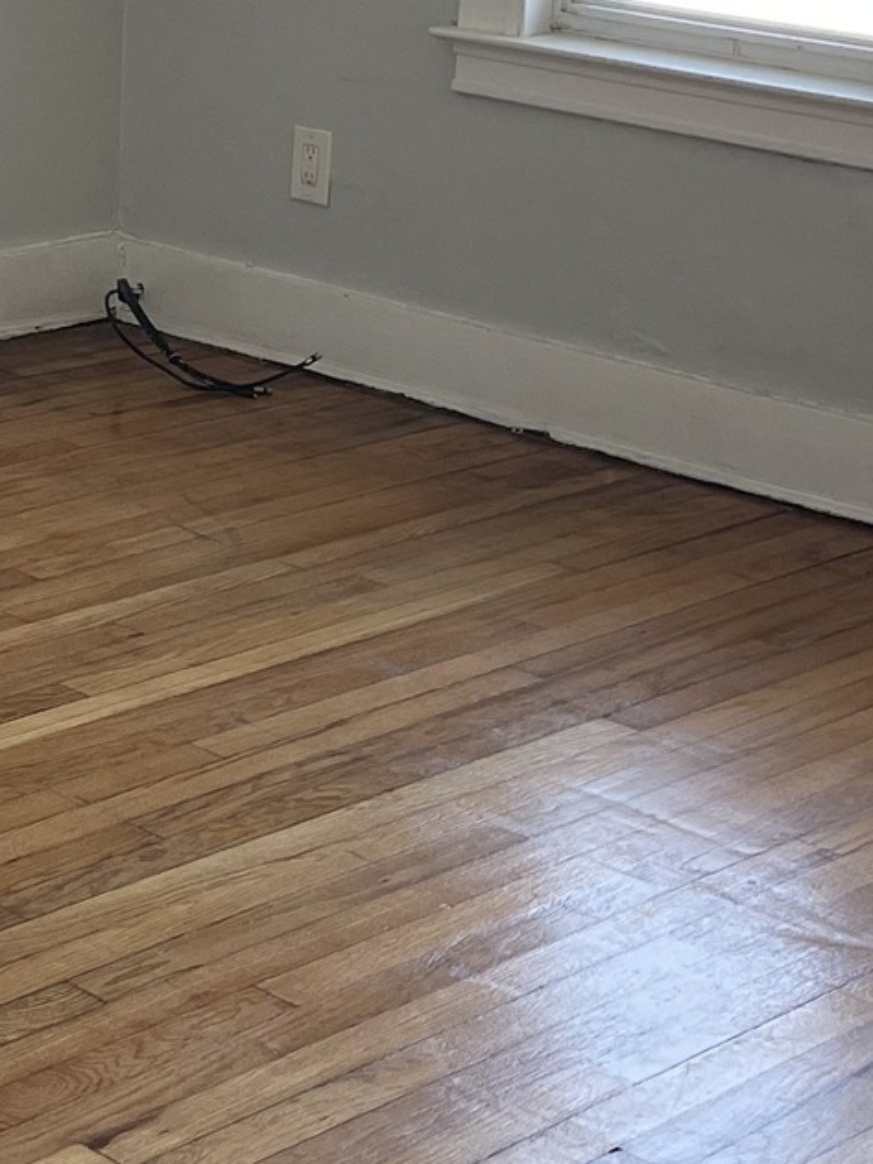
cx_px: -179
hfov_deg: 15.0
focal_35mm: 95
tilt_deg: -13.6
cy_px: 251
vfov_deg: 20.4
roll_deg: -0.1
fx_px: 3196
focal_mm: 4.2
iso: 80
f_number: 1.6
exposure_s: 1/121
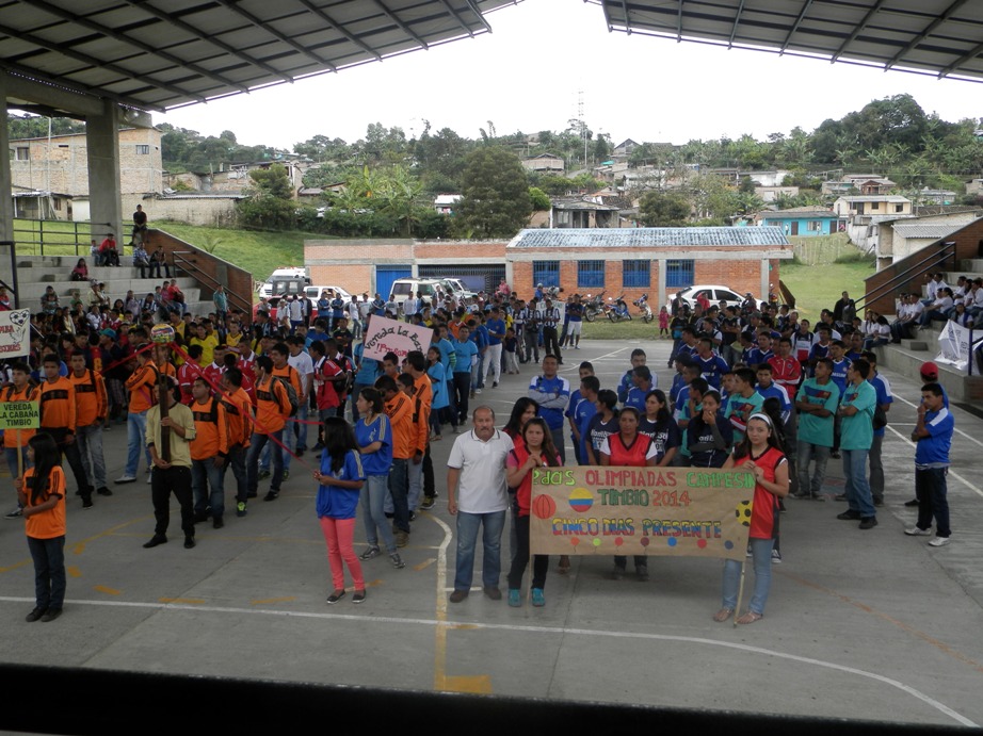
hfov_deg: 54.0
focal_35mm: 34
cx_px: 492
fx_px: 965
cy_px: 368
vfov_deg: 41.8
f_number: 3.3
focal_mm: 6.1
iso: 80
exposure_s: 1/160
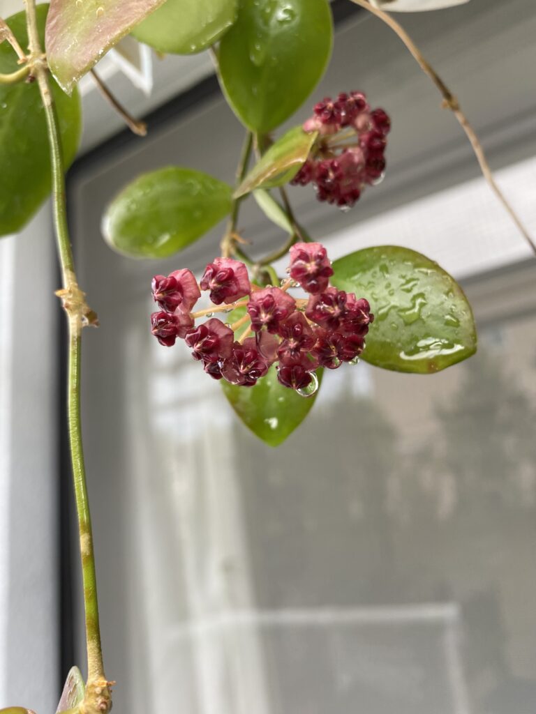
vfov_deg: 67.3
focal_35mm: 26
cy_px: 357
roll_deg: +7.5
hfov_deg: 53.1
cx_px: 268
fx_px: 537
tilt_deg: +17.4
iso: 40
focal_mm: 4.25
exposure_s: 1/122
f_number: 1.8
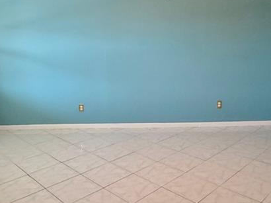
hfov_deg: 52.6
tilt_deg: -11.8
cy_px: 102
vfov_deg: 40.7
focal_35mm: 35
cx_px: 143
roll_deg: +1.7
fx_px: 274
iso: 250
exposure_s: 1/120
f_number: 2.2
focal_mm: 2.22
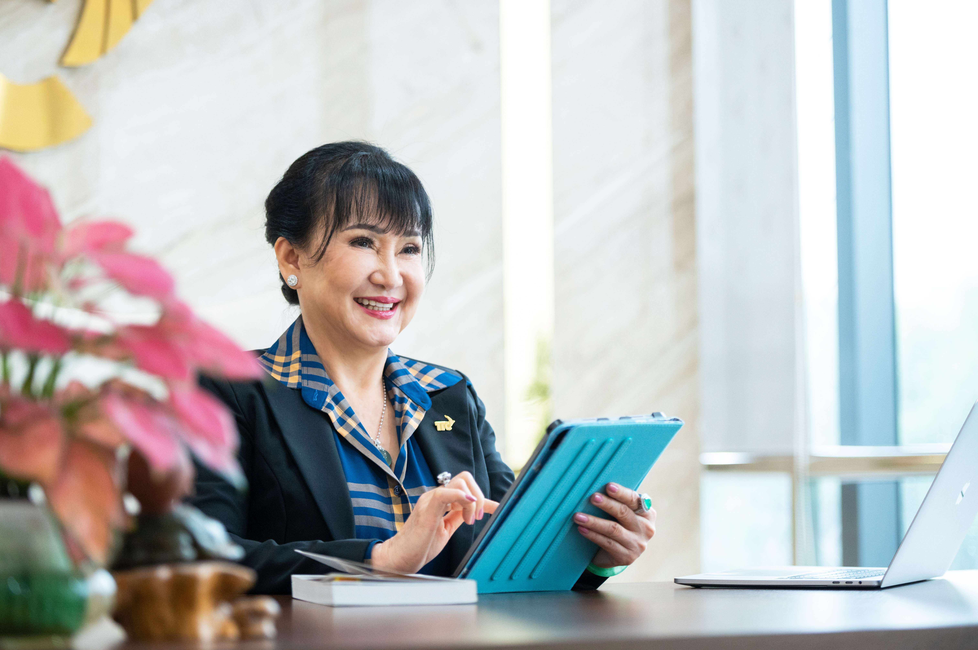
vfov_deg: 13.0
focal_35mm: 105
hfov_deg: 19.5
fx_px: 2851
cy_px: 325
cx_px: 489
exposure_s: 1/320
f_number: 2.8
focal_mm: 105
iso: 2500
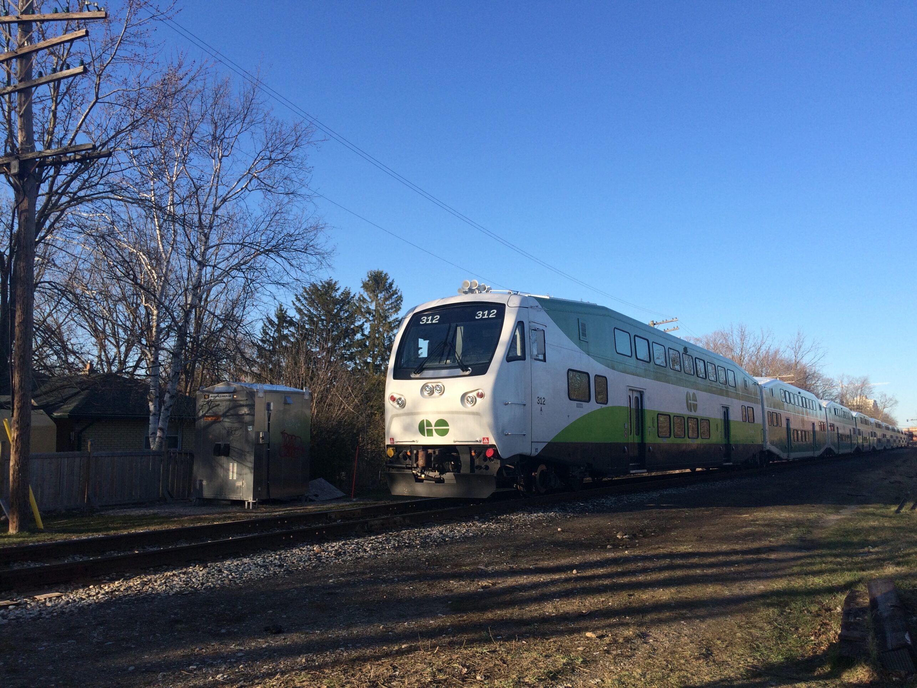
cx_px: 458
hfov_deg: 61.7
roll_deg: +0.3
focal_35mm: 29
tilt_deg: +4.8
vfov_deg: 48.2
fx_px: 768
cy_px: 344
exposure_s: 1/1053
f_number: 2.2
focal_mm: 4.15
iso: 32
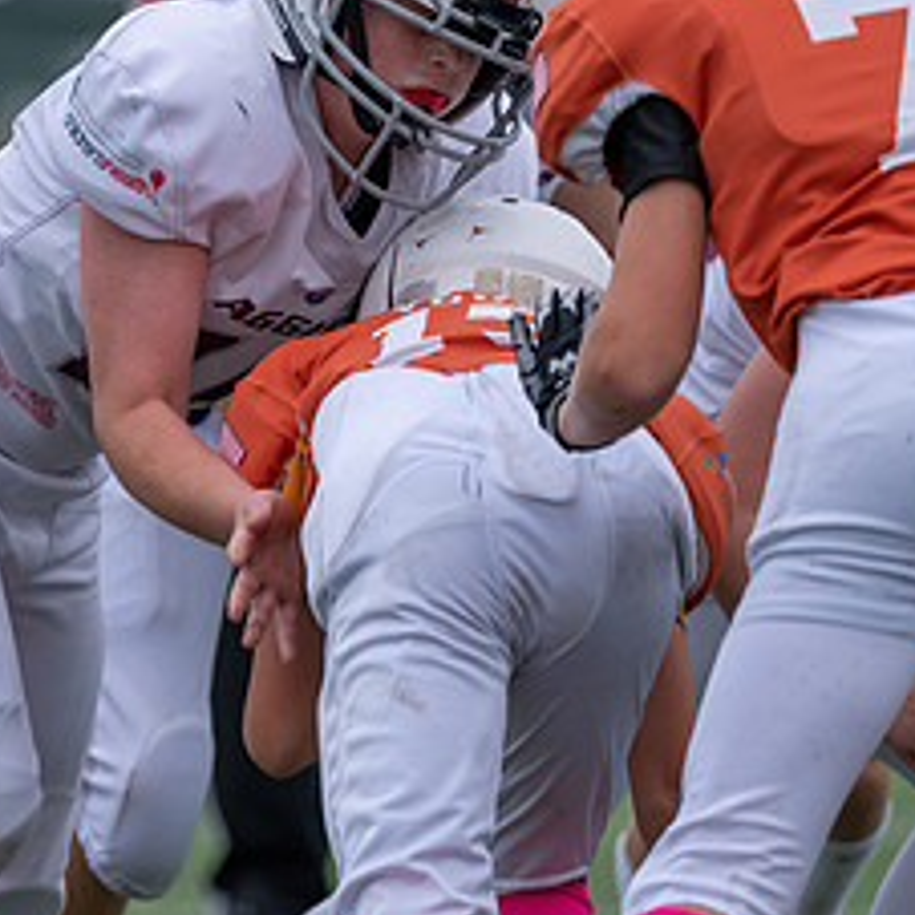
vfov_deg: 3.7
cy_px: 291
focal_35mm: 479
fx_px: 14325
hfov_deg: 3.7
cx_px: -136
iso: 640
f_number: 2.8
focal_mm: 173
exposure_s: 1/1250
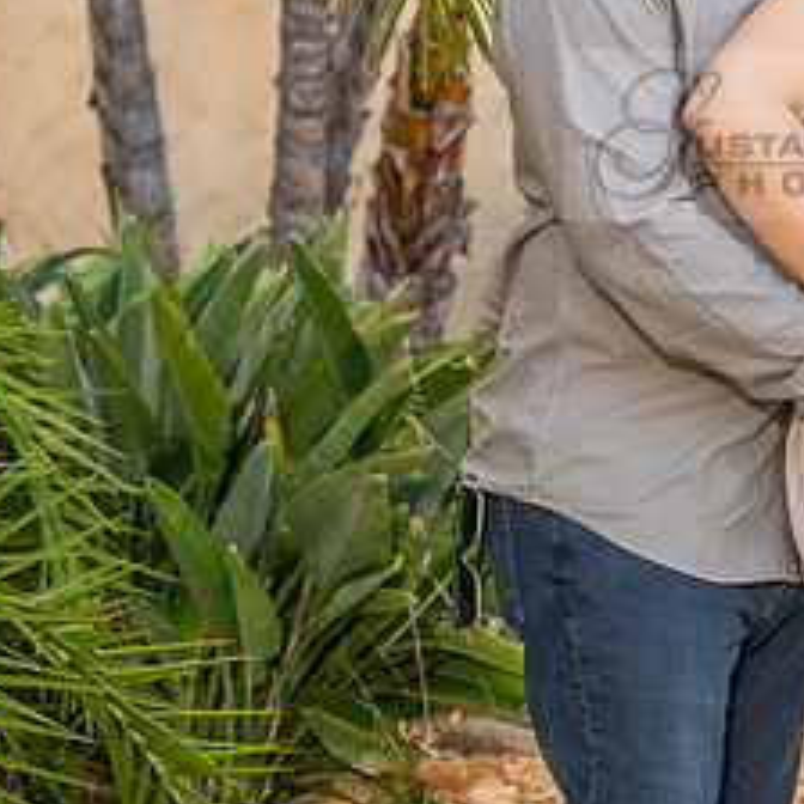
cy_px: 82
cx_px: 877
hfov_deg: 10.1
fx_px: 4493
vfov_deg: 10.2
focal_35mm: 171
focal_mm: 70
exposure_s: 1/200
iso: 200
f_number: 4
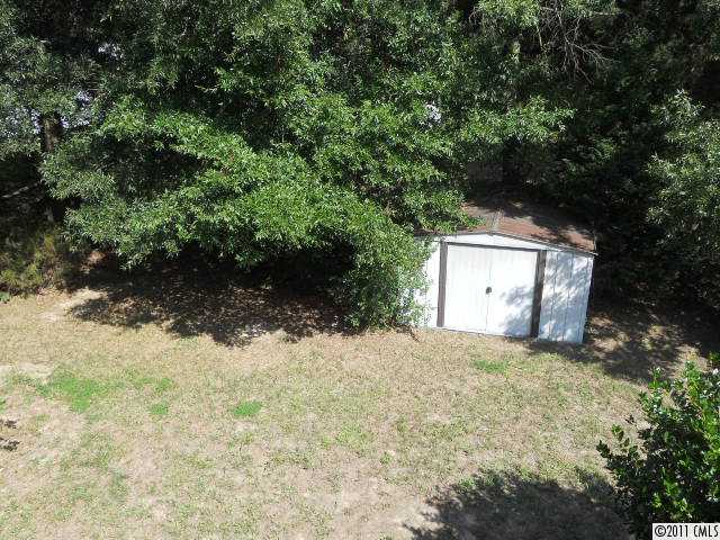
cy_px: 270
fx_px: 666
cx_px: 360
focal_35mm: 32
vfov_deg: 44.2
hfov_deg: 56.8
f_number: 3.5
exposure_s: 1/500
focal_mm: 5.8
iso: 80
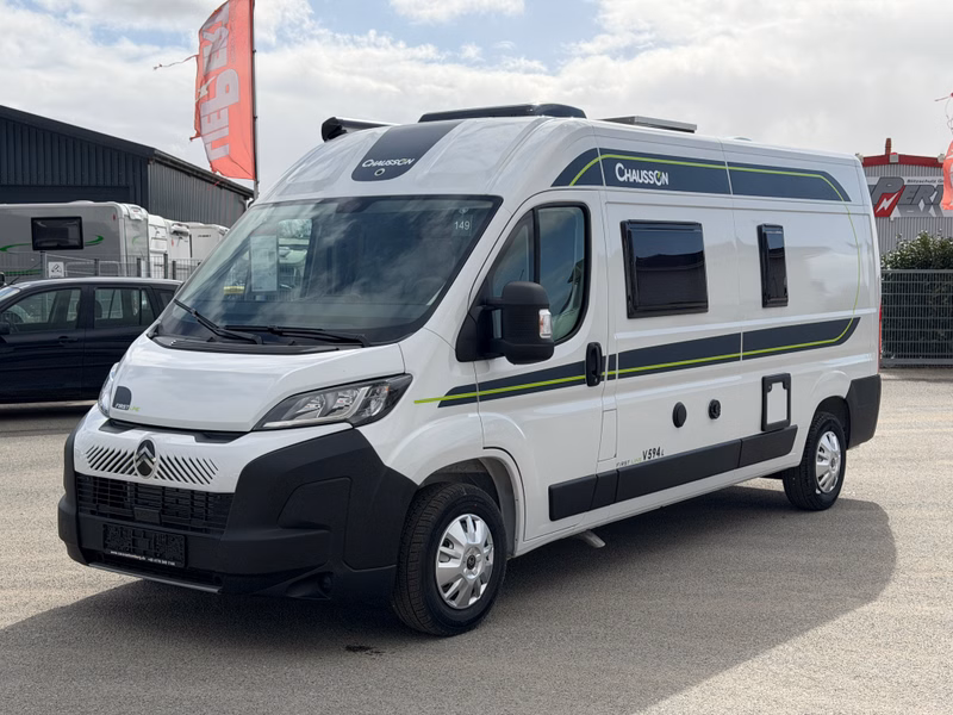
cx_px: 476
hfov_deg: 39.7
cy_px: 358
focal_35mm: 48
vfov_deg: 30.3
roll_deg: -0.1
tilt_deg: -2.3
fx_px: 1321
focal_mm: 6.76
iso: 100
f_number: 1.78
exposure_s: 1/8772
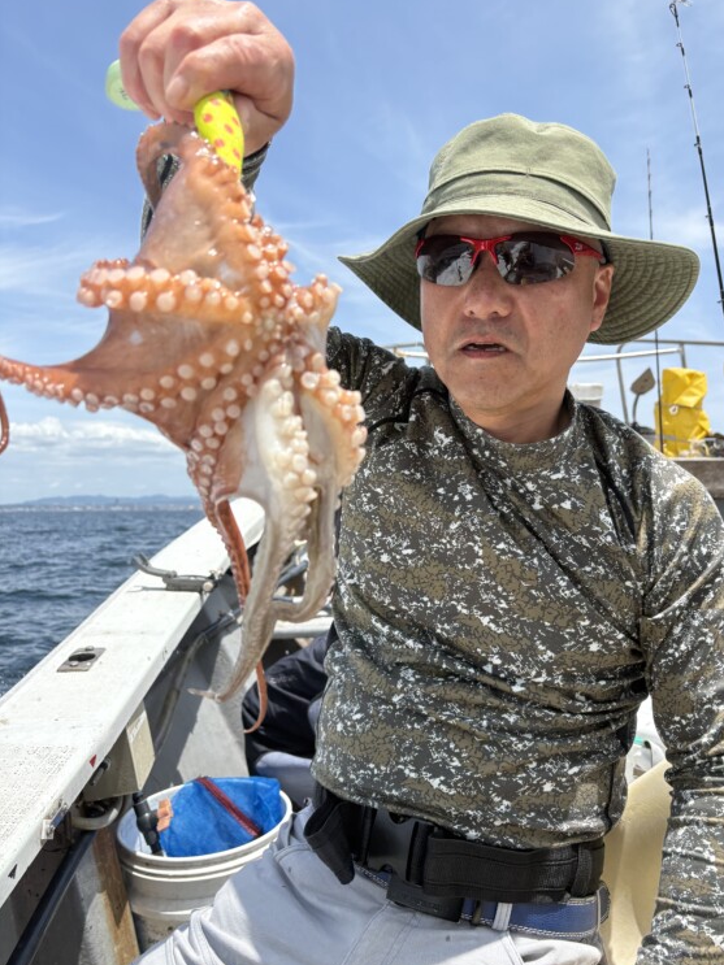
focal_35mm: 28
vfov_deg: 63.5
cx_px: 387
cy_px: 484
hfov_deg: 49.7
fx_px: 781
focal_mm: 5.96
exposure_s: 1/3279
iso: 64
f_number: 1.6
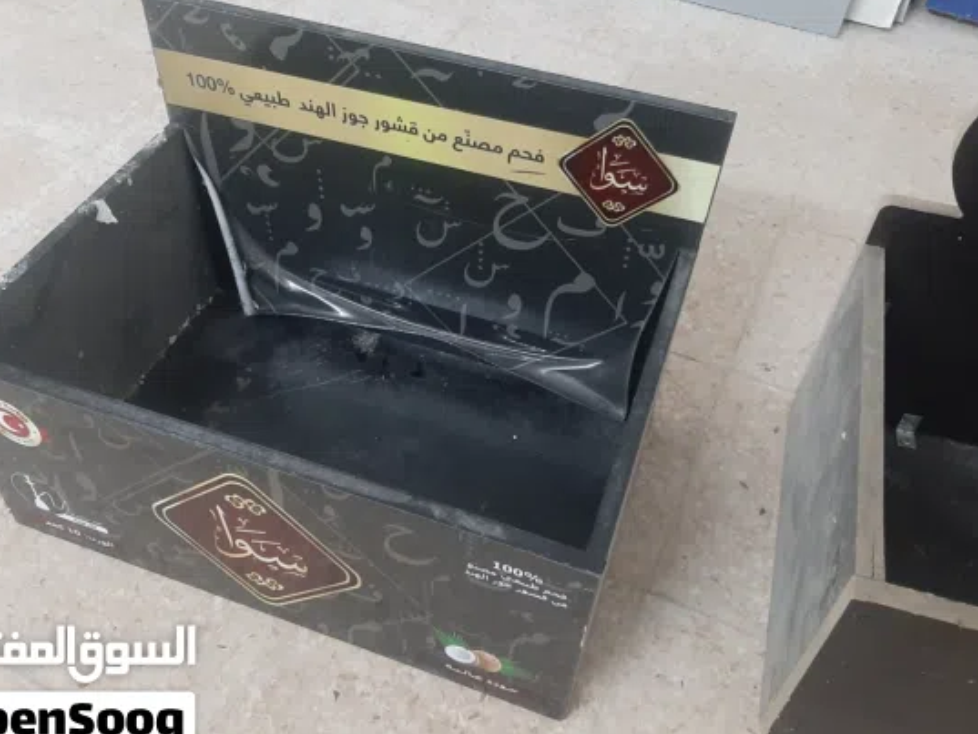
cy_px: 362
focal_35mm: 31
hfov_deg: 58.3
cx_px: 470
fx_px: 876
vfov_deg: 45.5
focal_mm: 3.93
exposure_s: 1/20
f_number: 1.7
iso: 500
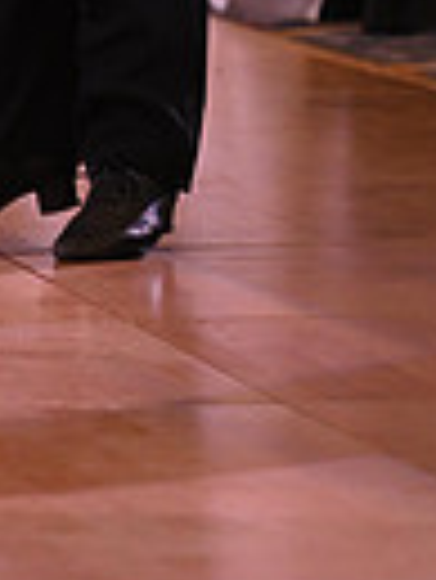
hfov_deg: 1.7
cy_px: -247
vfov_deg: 2.3
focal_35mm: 867
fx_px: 14536
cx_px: -285
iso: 1600
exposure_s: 1/200
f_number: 5
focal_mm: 200
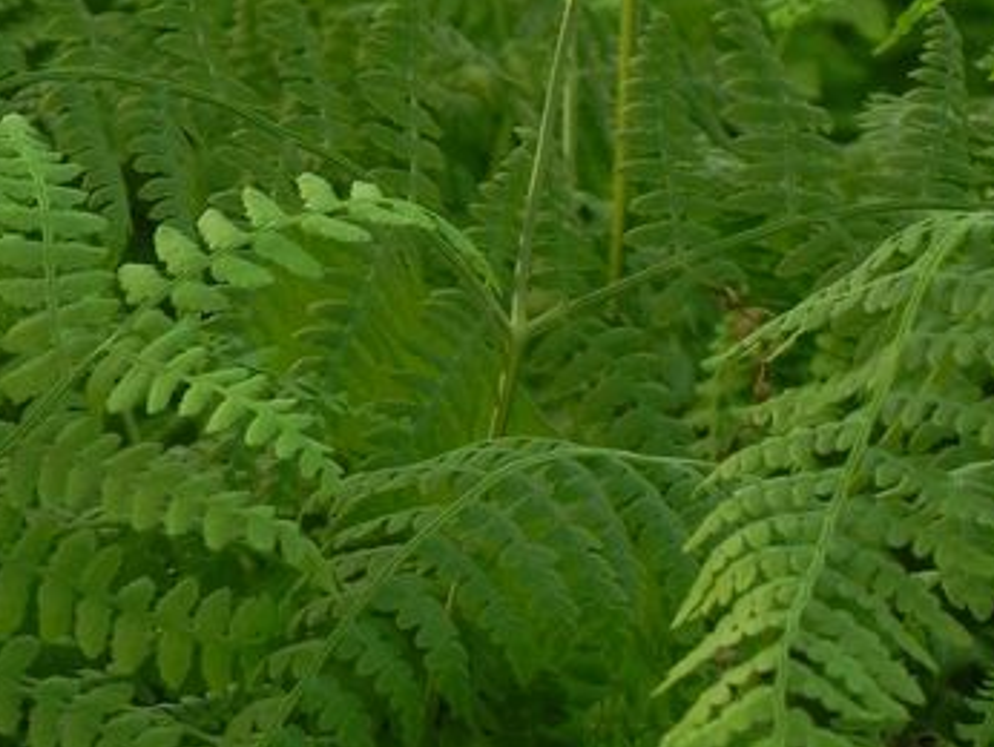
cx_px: 290
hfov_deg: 6.6
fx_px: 8563
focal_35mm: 298
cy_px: -57
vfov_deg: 5.0
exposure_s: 1/30
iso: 160
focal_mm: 23
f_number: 5
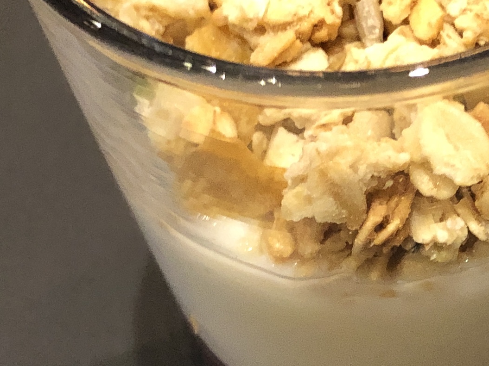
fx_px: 1511
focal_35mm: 107
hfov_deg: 17.9
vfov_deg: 13.8
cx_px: 497
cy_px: 181
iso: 100
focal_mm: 3.99
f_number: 1.8
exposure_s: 1/14
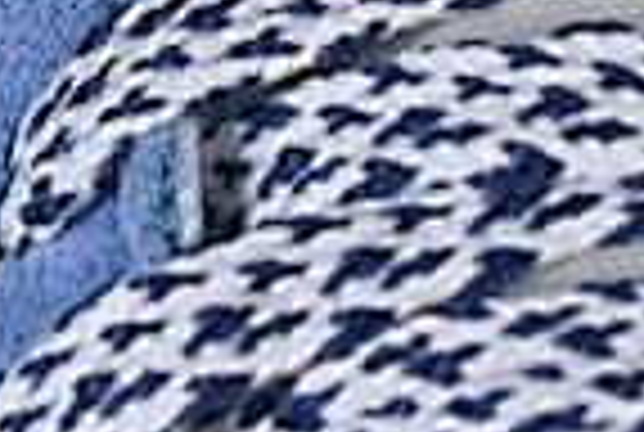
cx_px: 419
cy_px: -531
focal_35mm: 565
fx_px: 10128
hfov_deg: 3.6
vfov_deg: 2.4
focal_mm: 50
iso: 160
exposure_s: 1/80
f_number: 7.1
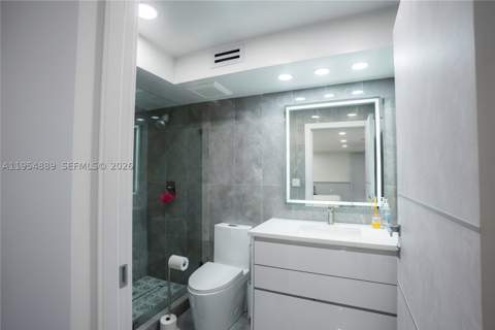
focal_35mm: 16
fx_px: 220
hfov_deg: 96.7
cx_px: 248
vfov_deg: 73.7
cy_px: 165
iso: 2000
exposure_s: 1/60
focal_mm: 16
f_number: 9
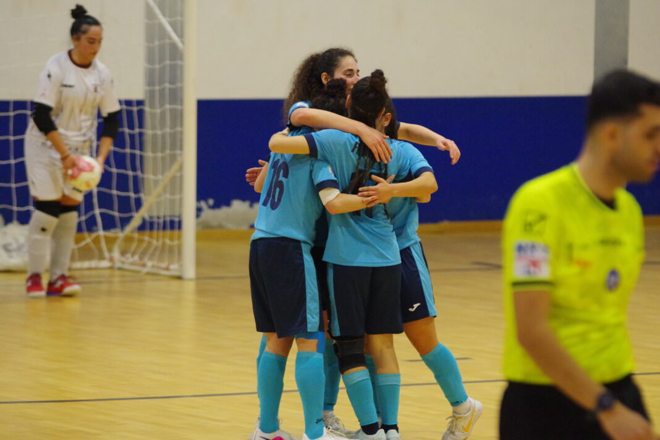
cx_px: 330
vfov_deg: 5.7
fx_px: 4400
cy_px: 220
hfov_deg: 8.6
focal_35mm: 240
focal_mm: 160
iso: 6400
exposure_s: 1/1000
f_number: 2.8
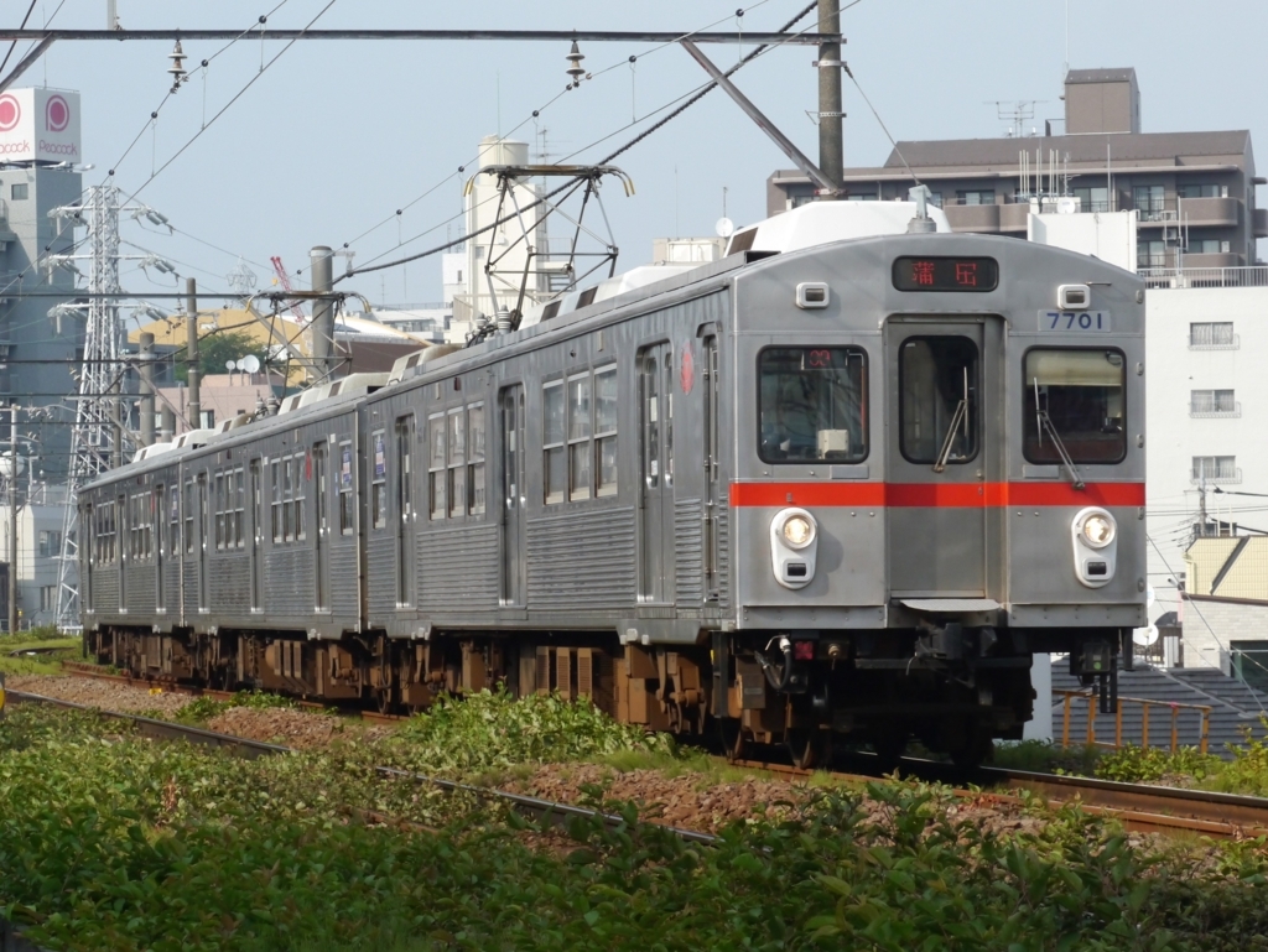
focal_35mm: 114
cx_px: 634
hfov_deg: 17.3
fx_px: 4178
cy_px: 476
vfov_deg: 13.0
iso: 800
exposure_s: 1/800
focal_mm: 57
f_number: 10
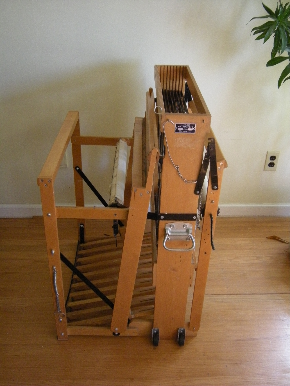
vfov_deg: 49.0
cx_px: 145
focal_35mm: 38
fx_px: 424
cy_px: 193
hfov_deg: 37.7
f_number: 3.2
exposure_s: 1/32.6
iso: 400
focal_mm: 6.3
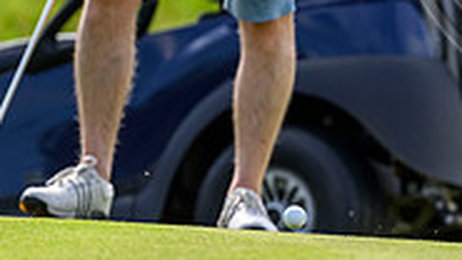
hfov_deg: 1.6
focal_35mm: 1312
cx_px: 644
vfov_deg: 0.9
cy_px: -131
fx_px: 16070
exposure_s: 1/2000
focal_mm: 400
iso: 500
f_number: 4
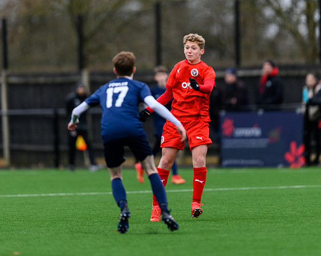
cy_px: 113
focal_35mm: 543
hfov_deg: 3.6
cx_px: 181
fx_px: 5153
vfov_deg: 2.9
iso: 3600
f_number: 2.8
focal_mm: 400
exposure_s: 1/2000
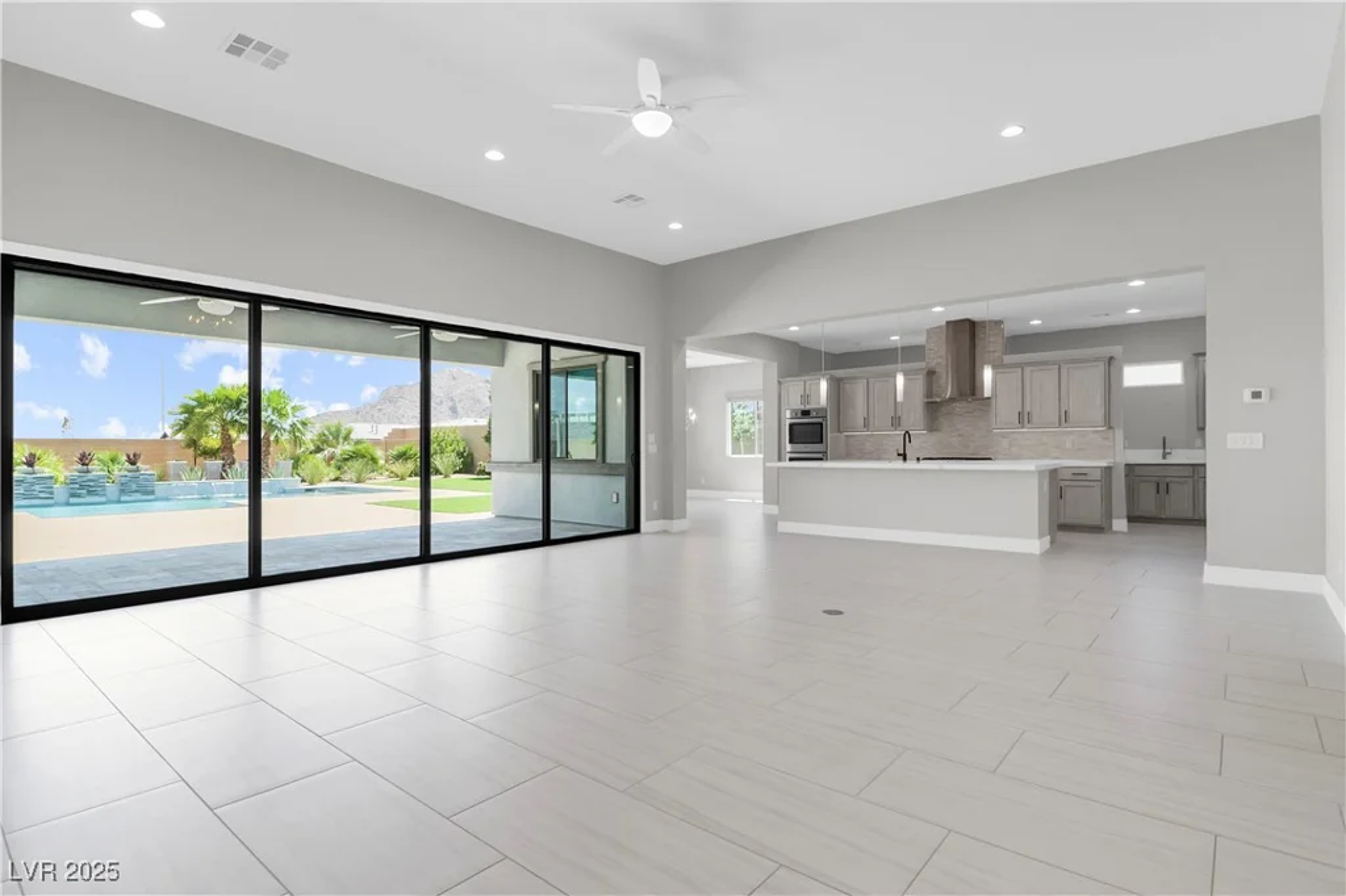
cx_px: 673
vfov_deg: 67.3
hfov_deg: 90.0
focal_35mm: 18
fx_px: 673
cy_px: 448
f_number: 11
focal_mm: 12
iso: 1250
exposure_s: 1/50
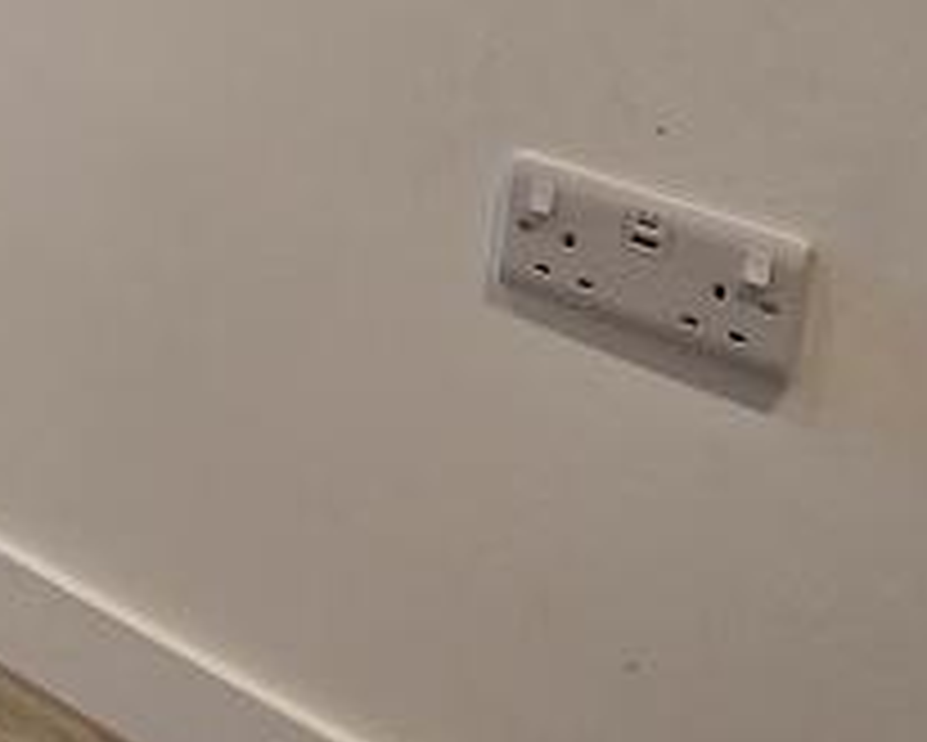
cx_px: -711
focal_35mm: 63
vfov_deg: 21.3
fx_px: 1729
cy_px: -292
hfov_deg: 21.1
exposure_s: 1/60
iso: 100
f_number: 2.2
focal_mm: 2.2
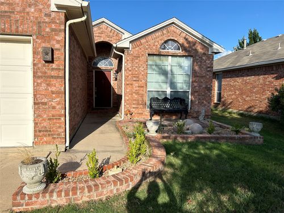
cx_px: 142
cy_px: 106
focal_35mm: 26
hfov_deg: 67.3
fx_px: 213
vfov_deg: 53.1
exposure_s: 1/4274
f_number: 1.5
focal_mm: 5.7
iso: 50
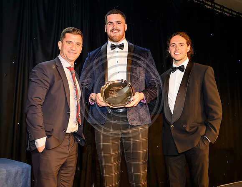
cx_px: 131
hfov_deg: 41.0
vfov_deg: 32.3
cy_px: 83
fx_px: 323
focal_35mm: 46
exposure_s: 1/250
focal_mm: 35
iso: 1600
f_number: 3.2
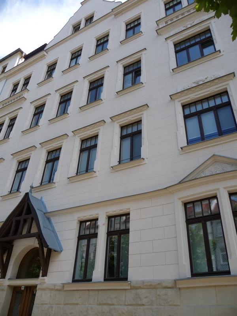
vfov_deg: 63.4
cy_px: 158
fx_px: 256
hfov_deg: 49.7
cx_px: 118
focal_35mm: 28
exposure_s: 1/500
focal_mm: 4.7
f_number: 3.3
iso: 100
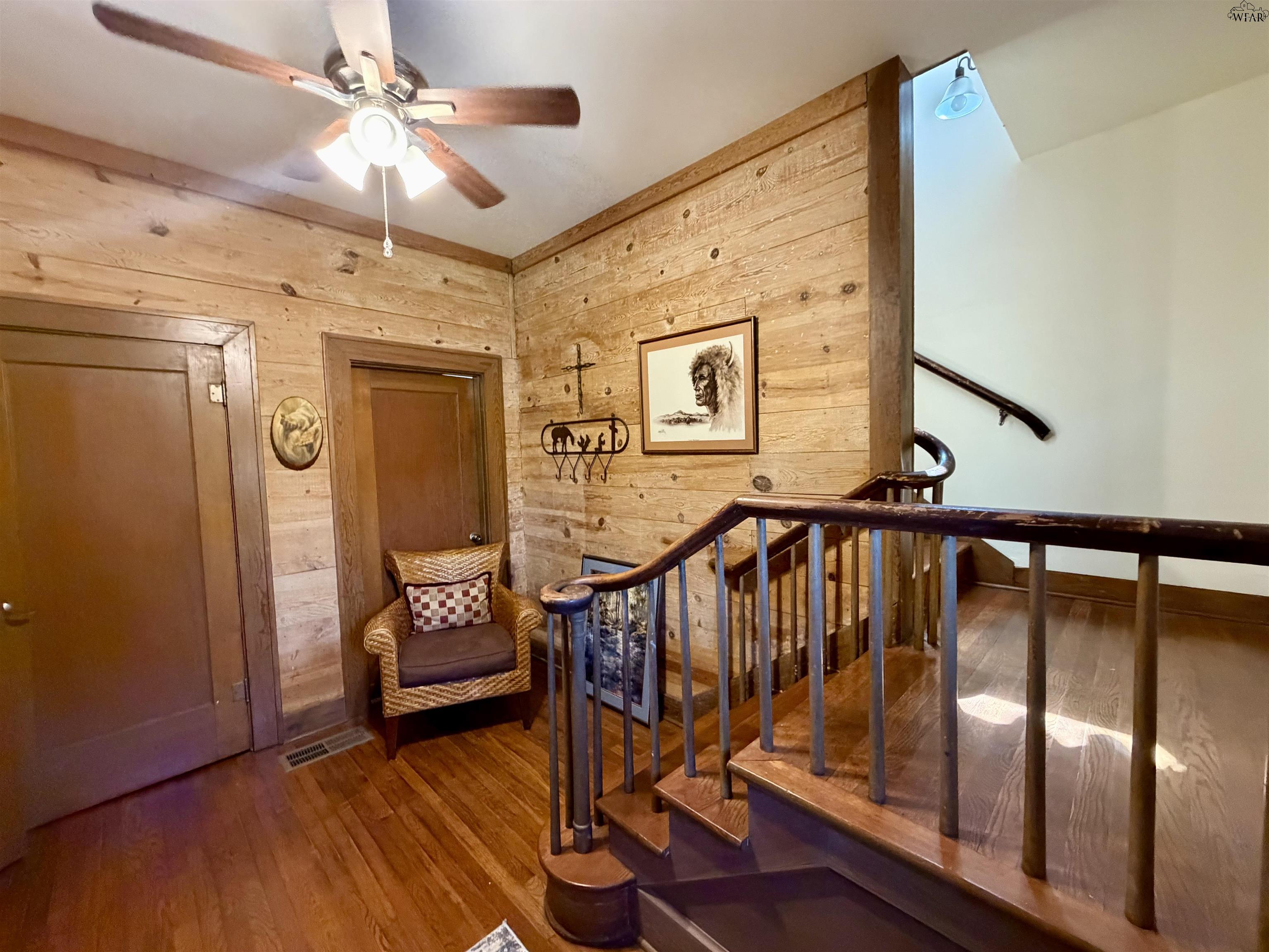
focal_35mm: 14
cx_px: 634
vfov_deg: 85.7
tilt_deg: -1.9
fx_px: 513
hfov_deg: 102.1
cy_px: 476
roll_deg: +2.0
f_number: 2.2
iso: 640
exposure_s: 1/60
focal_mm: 2.22
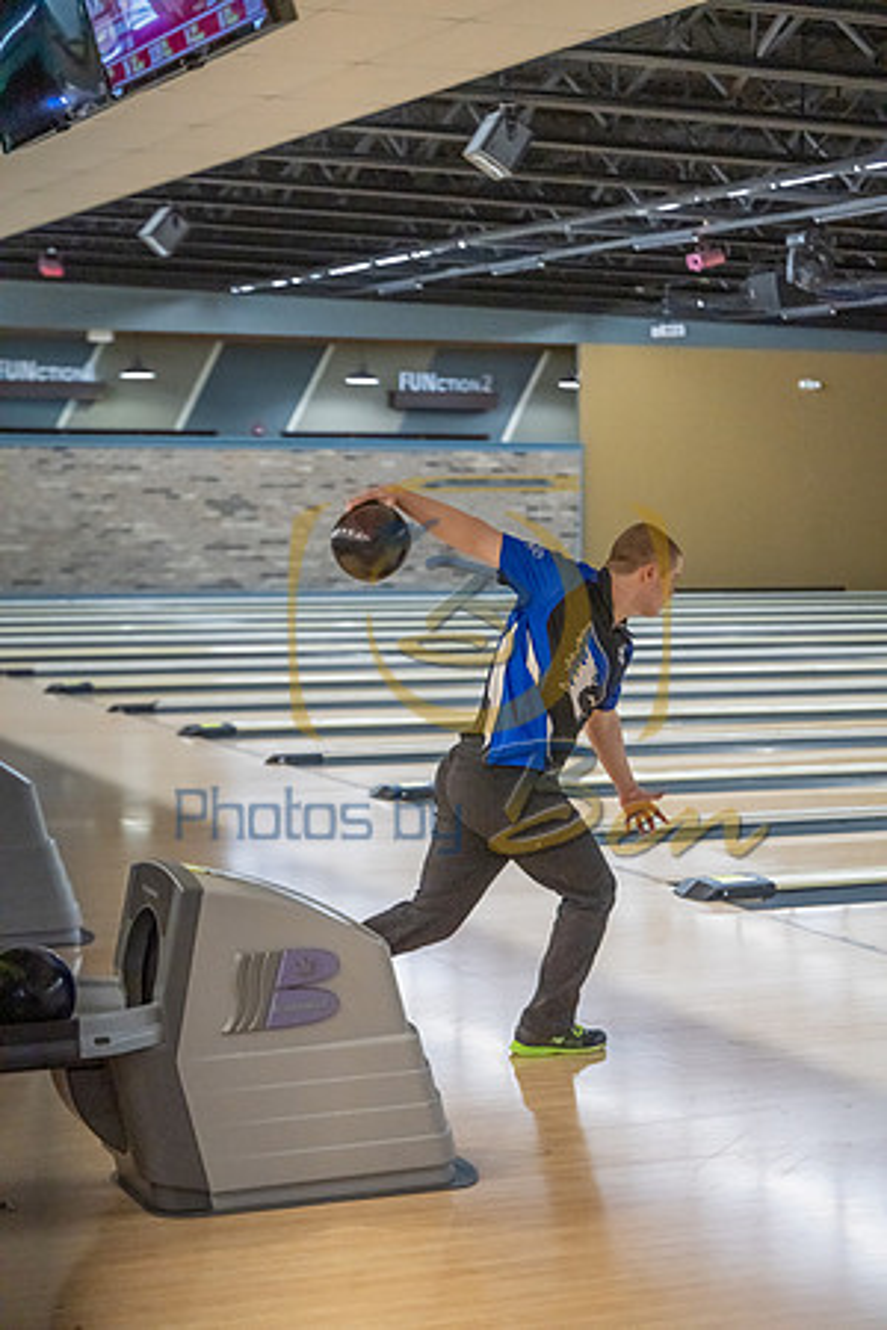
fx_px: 2624
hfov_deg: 19.2
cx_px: 444
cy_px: 665
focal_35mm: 71
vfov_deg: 28.5
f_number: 2.8
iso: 4000
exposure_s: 1/800
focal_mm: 71
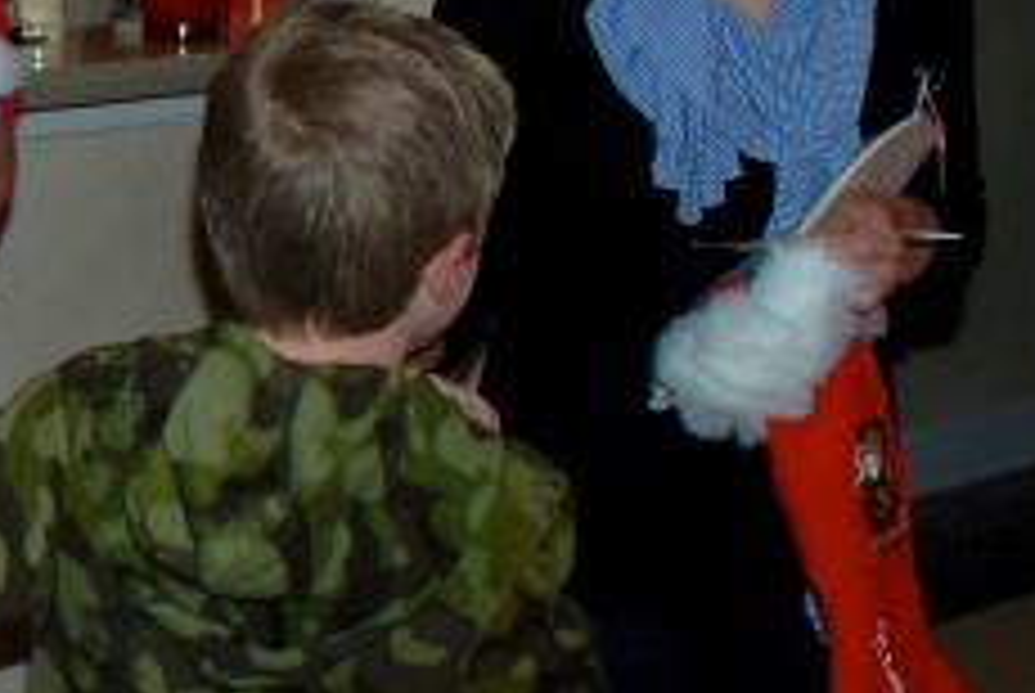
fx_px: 4232
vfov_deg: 9.3
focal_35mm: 147
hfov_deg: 13.0
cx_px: -634
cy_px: 83
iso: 200
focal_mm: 22
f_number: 3.8
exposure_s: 1/60
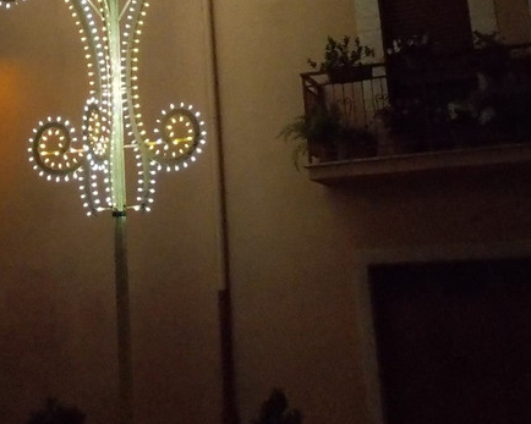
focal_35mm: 72
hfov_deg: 26.0
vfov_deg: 20.6
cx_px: 117
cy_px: 6
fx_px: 1131
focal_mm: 5.3
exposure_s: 1/125
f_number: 3.4
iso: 800
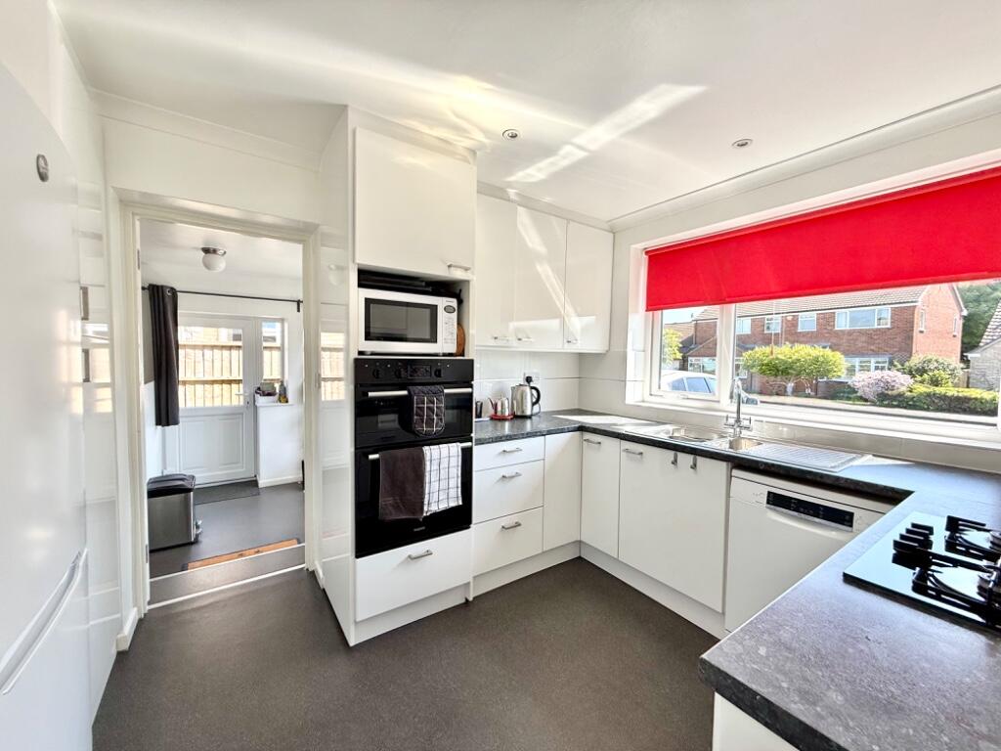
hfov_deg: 102.1
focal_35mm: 14
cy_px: 376
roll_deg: -0.8
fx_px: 405
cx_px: 500
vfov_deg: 85.7
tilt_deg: -2.1
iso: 64
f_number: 2.2
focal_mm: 2.22
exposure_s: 1/316
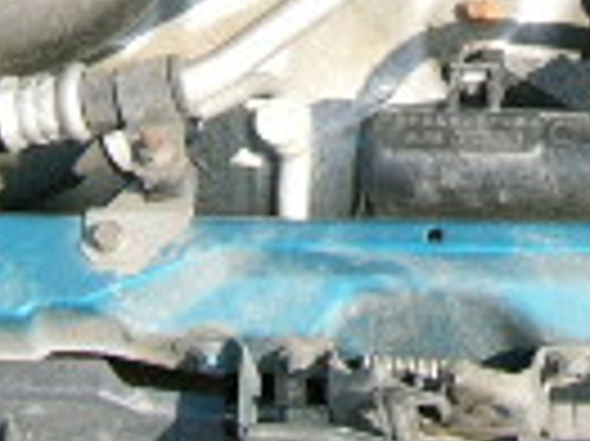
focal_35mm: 171
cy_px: -346
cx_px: 658
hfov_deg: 11.4
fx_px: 2912
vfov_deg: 8.4
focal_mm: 5.8
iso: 100
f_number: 8
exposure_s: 1/100
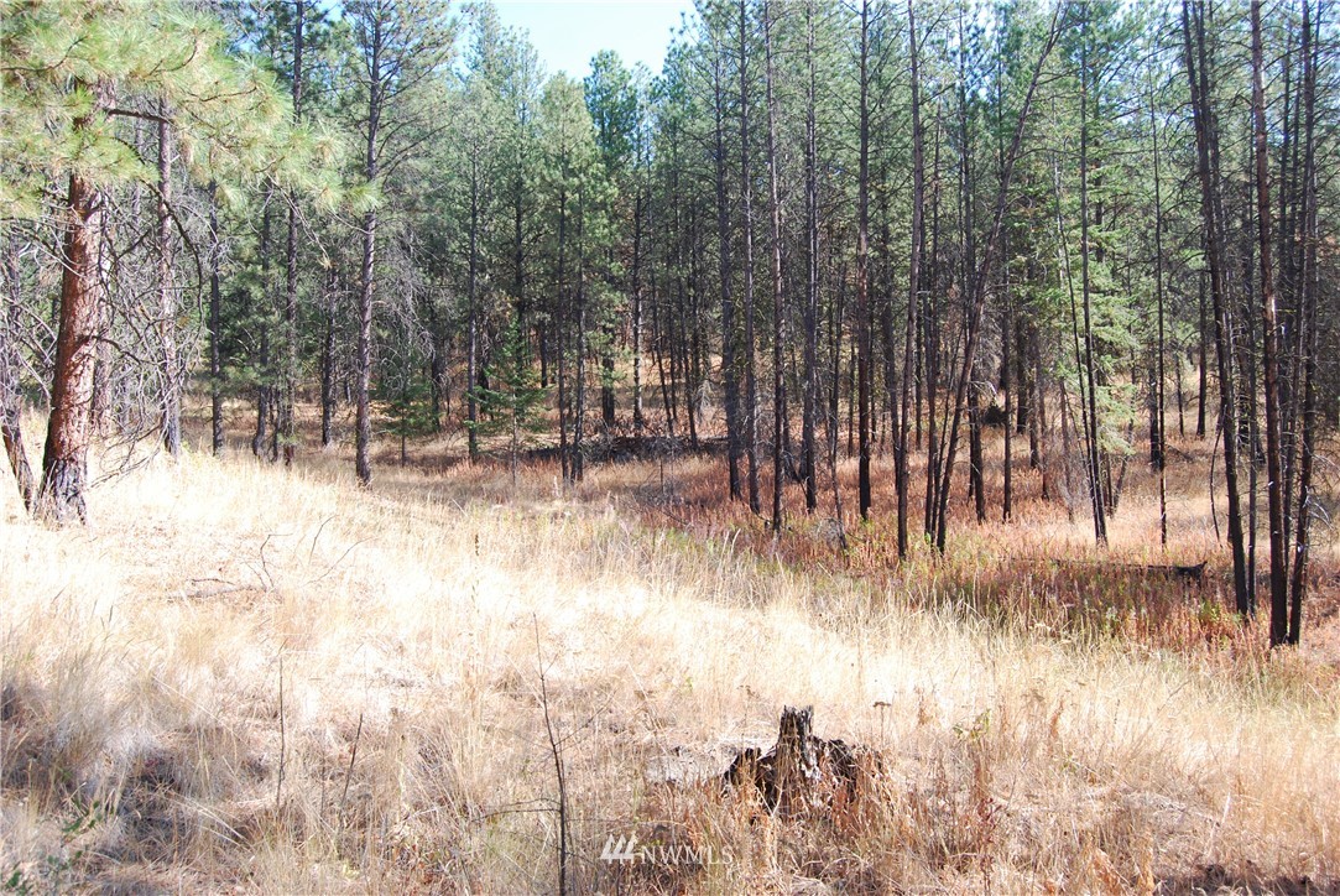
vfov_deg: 48.0
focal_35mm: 27
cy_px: 448
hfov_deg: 67.3
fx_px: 1006
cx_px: 670
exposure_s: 1/160
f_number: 6.3
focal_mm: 18
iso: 200
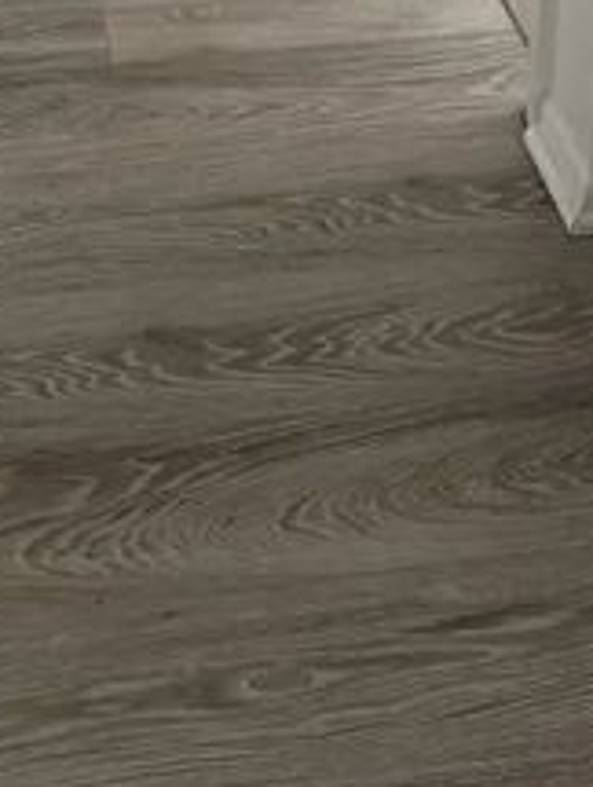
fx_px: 2346
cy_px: -412
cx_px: 179
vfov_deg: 17.1
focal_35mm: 103
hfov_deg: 14.4
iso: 125
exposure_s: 1/63
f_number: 1.5
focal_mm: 5.7
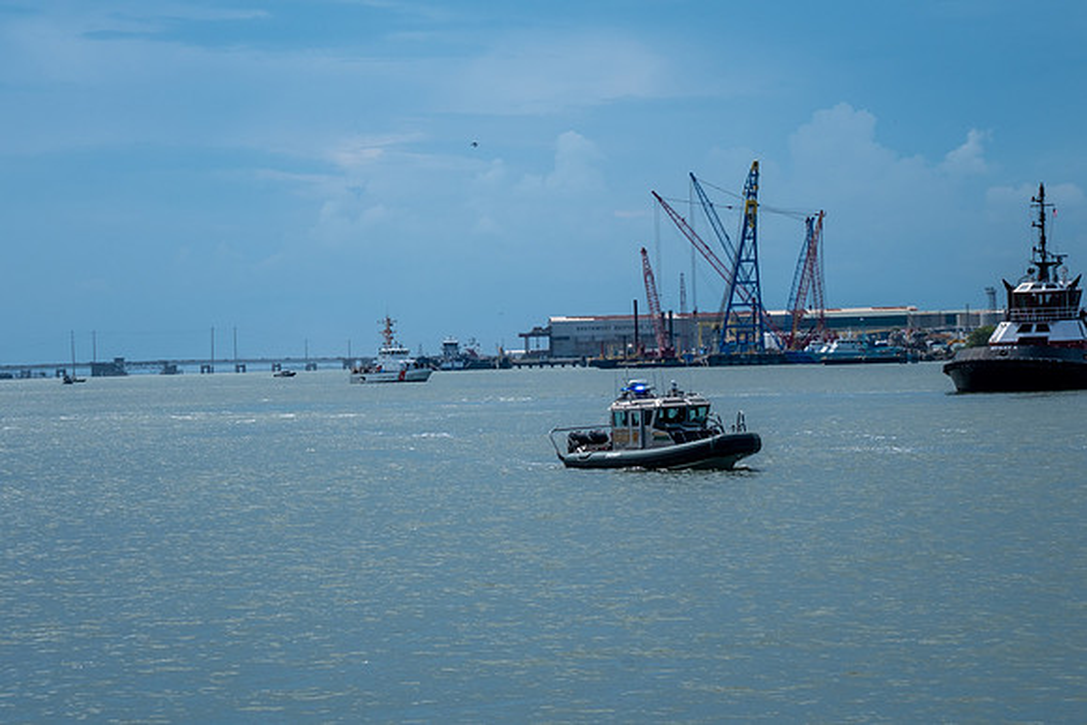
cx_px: 544
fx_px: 3624
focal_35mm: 120
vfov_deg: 11.4
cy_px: 362
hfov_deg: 17.1
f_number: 11
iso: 160
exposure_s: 1/480
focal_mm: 80
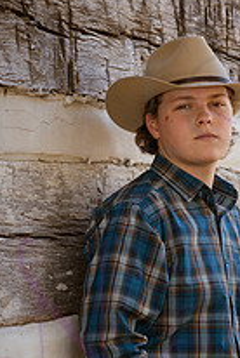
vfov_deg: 9.4
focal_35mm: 218
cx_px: 230
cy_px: 255
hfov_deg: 6.3
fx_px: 2173
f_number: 7.1
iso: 800
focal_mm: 100
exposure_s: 1/500
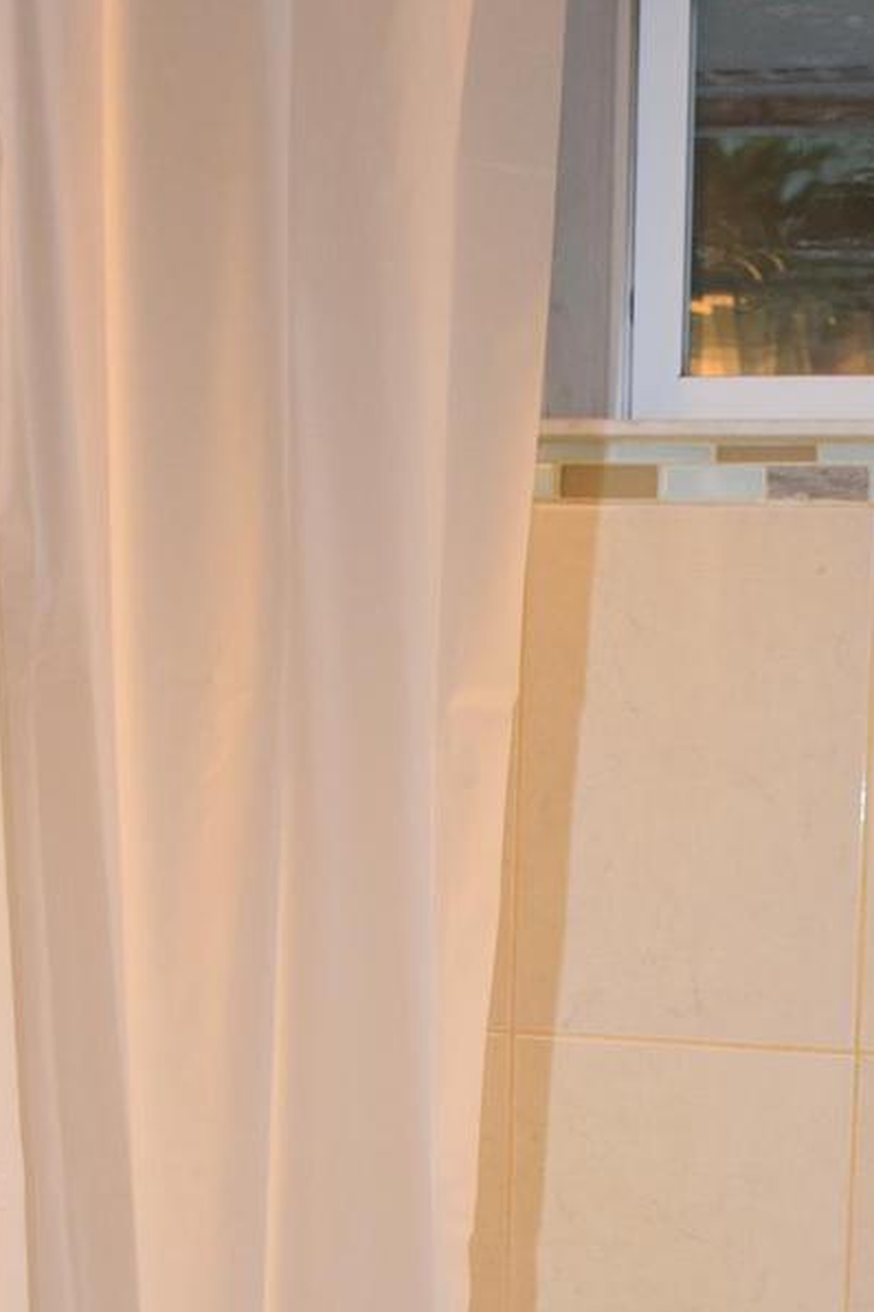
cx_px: 762
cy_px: 1527
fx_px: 3798
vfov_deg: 18.7
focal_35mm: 104
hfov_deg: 13.0
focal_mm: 27
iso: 800
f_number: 5
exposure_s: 1/100
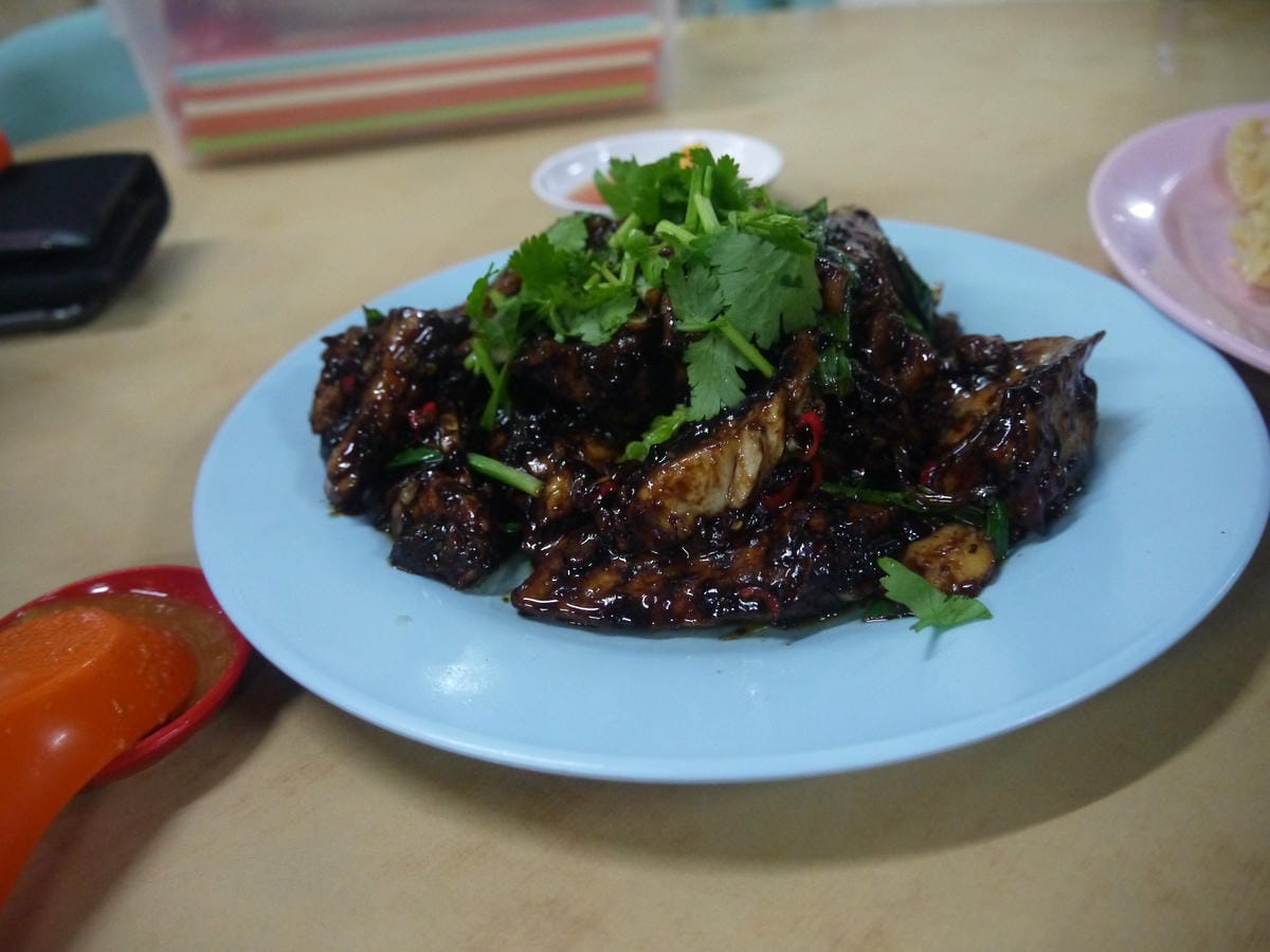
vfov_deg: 49.7
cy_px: 476
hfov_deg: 63.4
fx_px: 1027
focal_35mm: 28
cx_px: 635
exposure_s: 1/40
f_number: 3.5
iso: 1600
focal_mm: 14
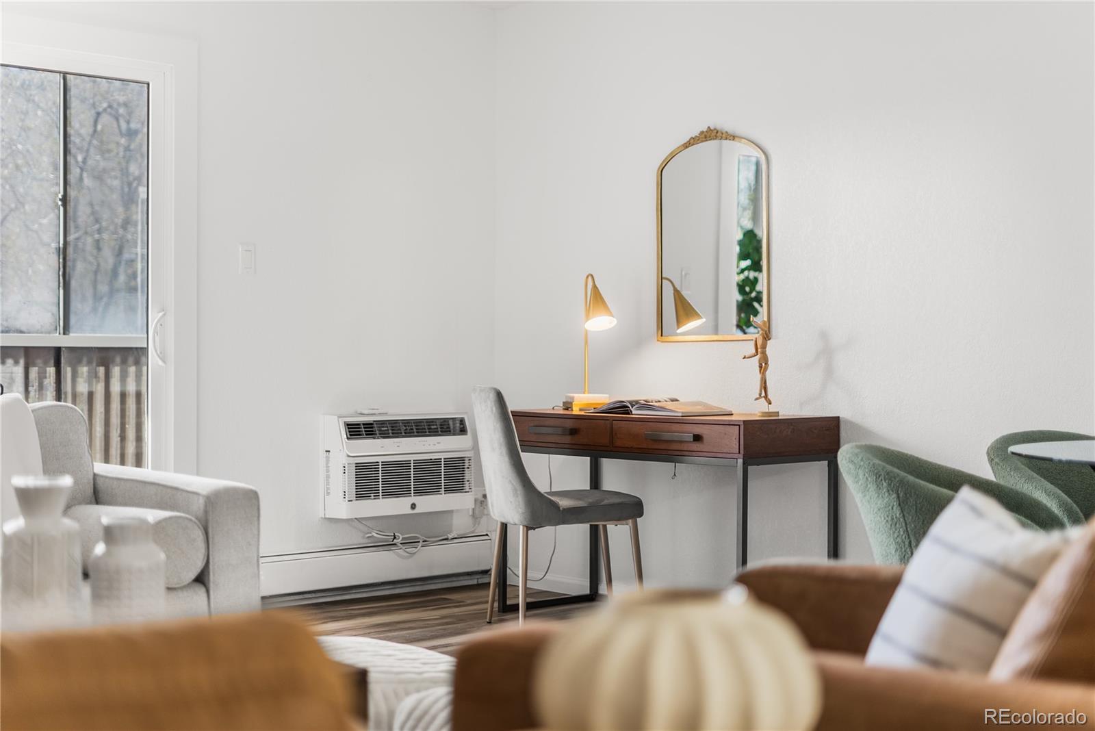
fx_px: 1521
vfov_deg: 27.0
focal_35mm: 50
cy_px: 366
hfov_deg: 39.6
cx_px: 548
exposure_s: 1/60
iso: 200
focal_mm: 50
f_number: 1.8
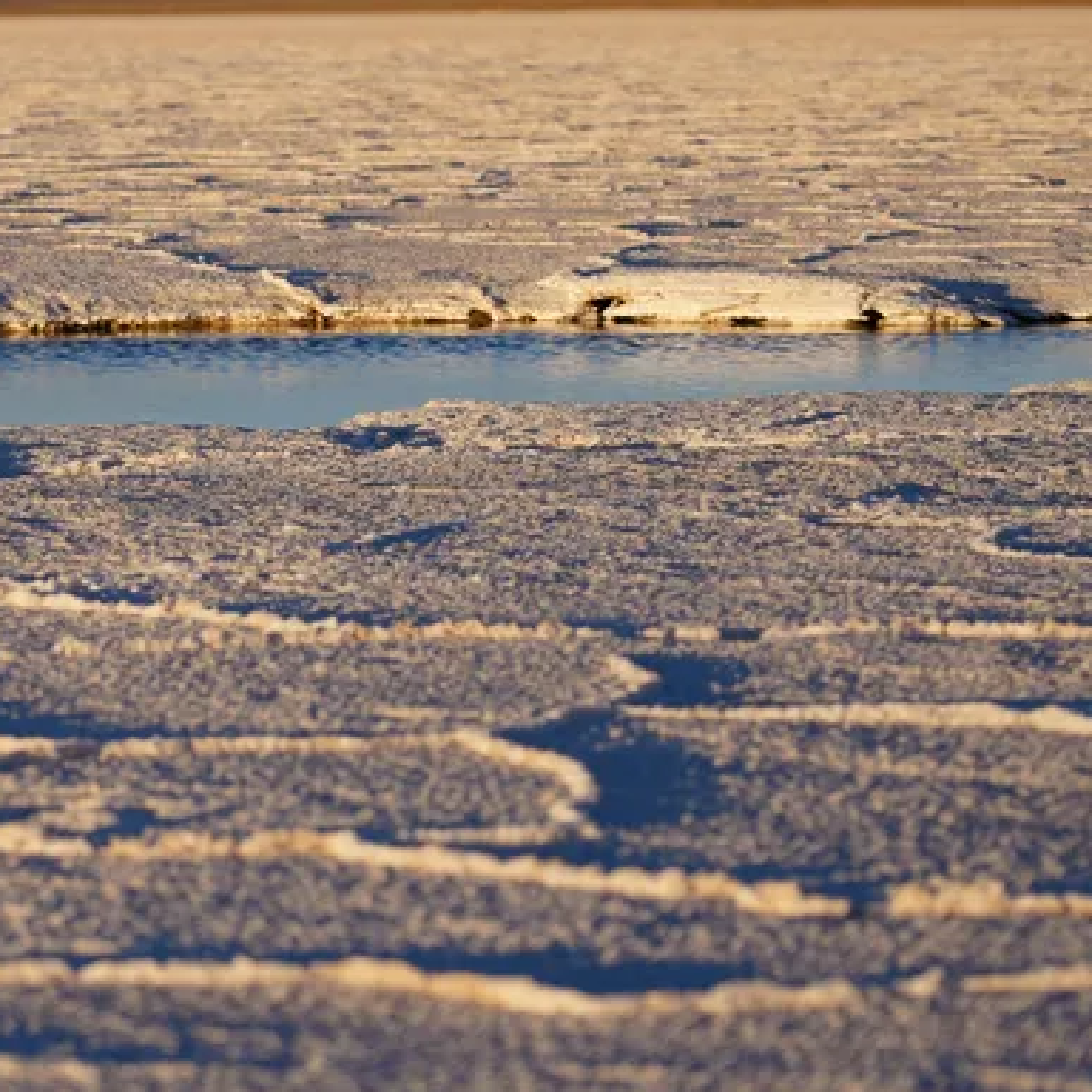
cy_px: 387
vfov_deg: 9.4
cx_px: 122
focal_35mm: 186
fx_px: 6638
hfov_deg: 9.4
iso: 80
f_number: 5.6
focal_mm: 105
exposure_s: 1/320
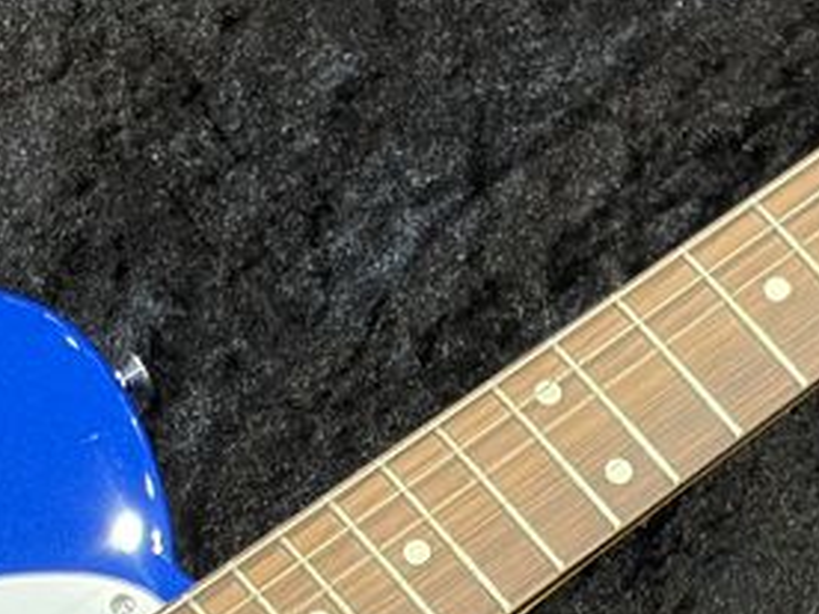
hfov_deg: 8.2
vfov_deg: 6.1
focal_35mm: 241
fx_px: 5702
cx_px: 407
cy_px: 745
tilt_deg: -64.9
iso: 160
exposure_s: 1/40
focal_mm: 5.96
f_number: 1.6
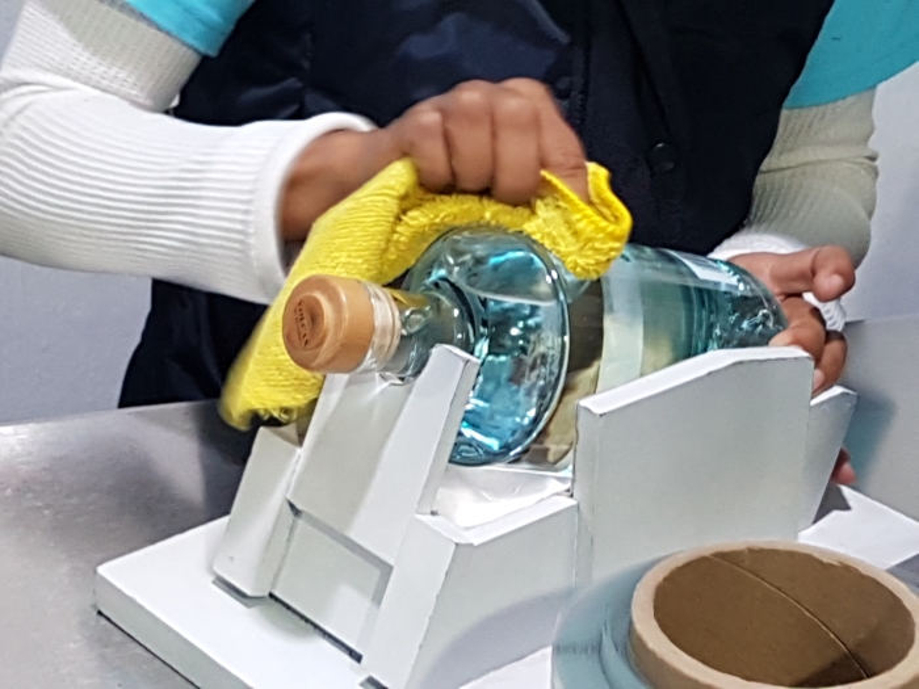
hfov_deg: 67.3
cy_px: 344
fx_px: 690
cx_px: 460
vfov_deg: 53.1
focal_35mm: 26
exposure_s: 1/24
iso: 160
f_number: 1.7
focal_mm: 4.2
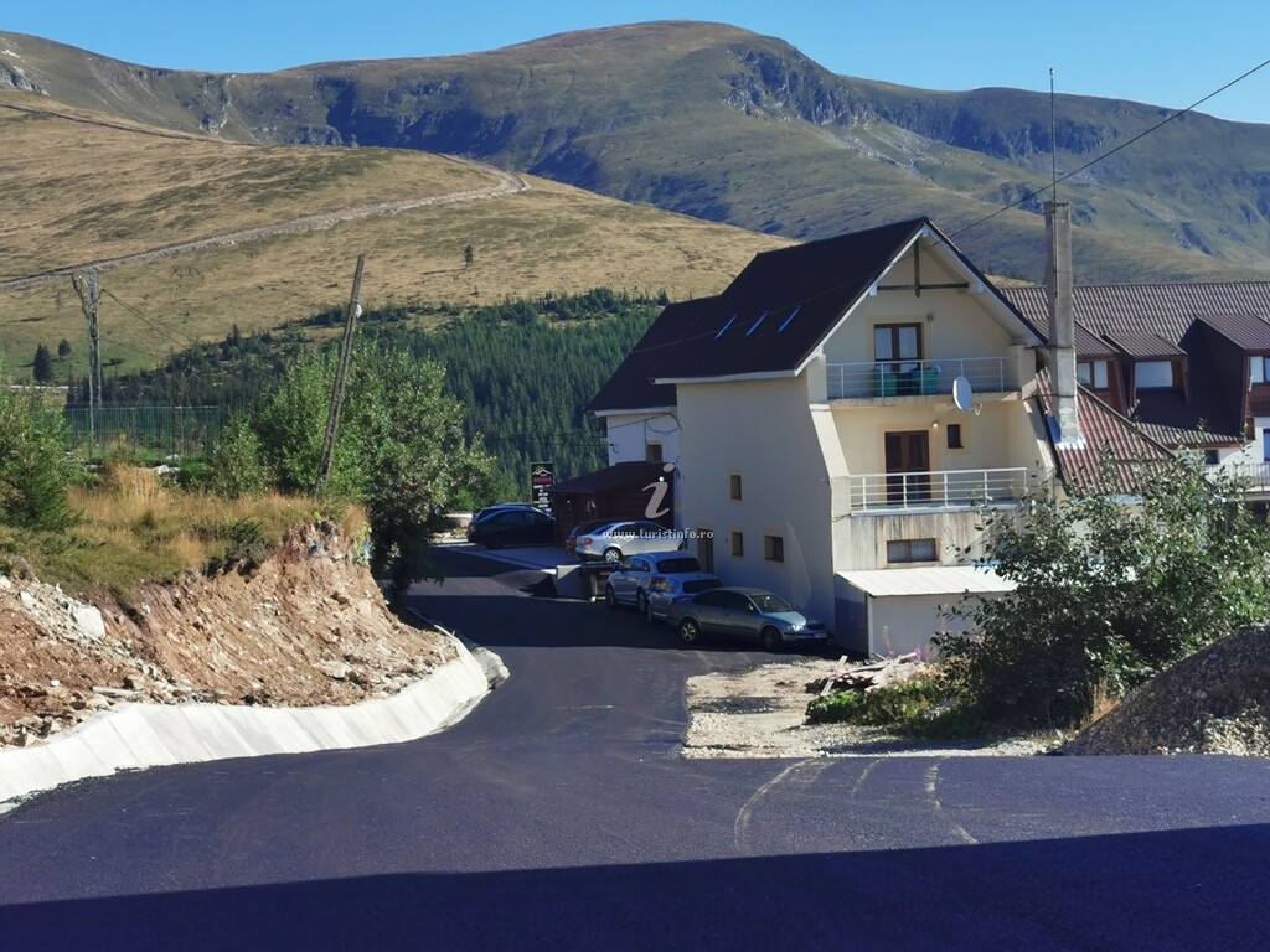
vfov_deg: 19.6
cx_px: 635
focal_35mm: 75
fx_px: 2752
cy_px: 476
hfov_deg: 26.0
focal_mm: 5.56
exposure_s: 1/2874
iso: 50
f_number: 1.6
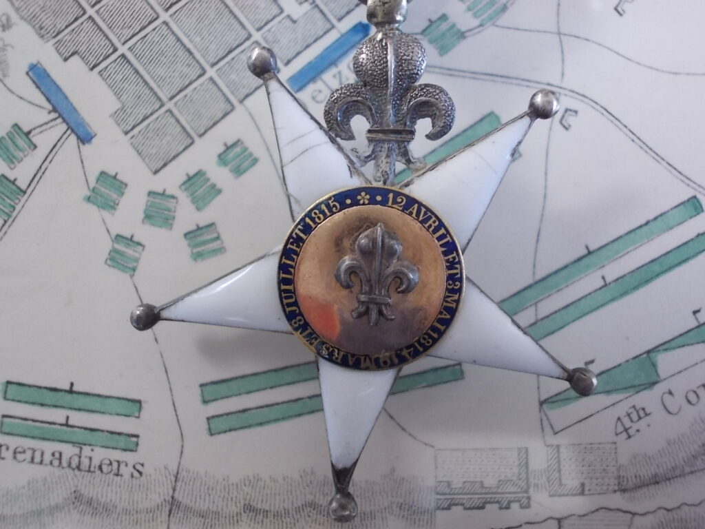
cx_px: 352
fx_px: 876
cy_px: 264
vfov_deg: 33.6
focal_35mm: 43
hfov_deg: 43.9
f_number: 3.3
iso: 200
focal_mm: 6.1
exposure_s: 1/25
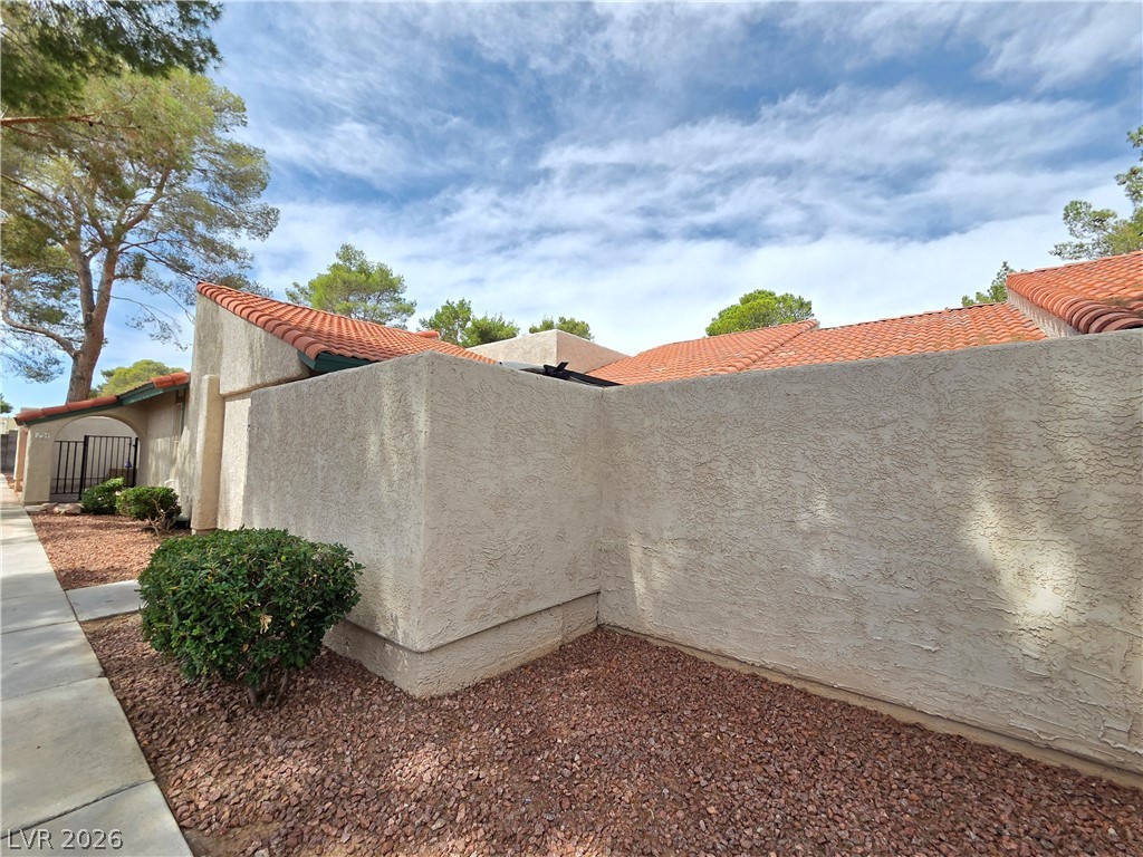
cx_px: 572
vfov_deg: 89.9
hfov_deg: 106.2
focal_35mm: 13
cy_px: 428
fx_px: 429
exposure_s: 1/866
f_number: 2.2
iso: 50
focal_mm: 2.2
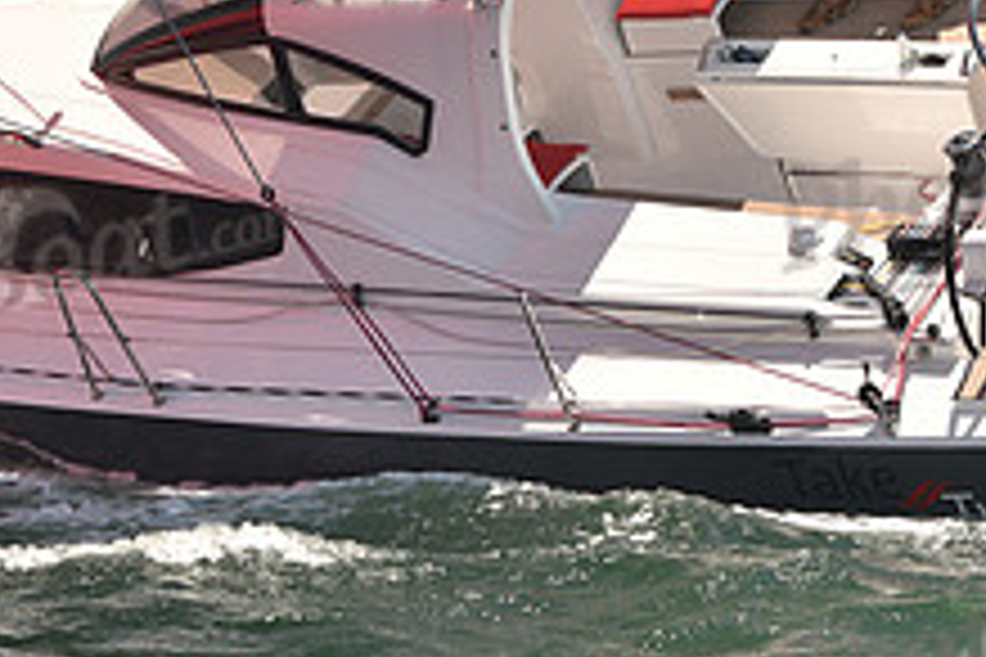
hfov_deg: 11.1
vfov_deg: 7.4
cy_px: -16
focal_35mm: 185
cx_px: 545
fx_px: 5067
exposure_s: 1/800
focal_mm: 70
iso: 250
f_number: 4.5
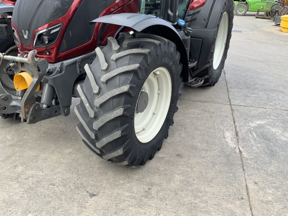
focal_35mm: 29
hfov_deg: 61.7
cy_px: 108
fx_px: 241
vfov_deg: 48.2
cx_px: 144
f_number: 1.8
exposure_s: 1/344
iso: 16
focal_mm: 3
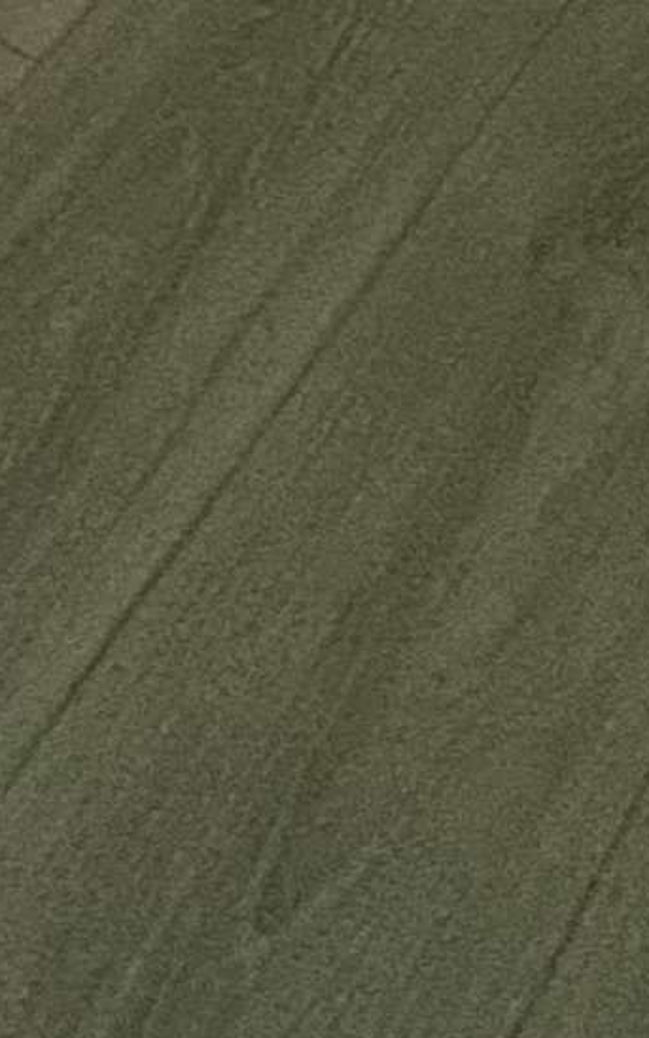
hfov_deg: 10.8
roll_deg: +0.5
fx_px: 3085
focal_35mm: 109
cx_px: -734
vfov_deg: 13.1
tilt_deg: -12.0
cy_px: -1618
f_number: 2.2
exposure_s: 1/60
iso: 800
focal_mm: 2.22
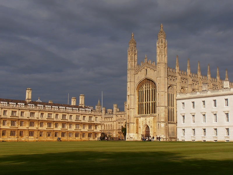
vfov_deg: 25.7
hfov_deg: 33.8
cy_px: 88
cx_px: 116
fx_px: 384
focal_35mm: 57
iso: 80
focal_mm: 10.04
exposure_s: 1/200
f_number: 11
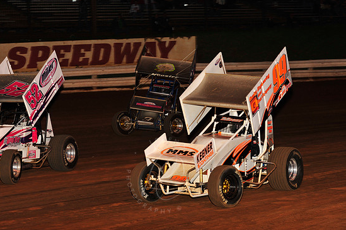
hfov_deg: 18.4
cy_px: 117
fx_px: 1066
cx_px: 164
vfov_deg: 12.3
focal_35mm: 111
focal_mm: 105
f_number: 6.3
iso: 800
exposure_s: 1/320
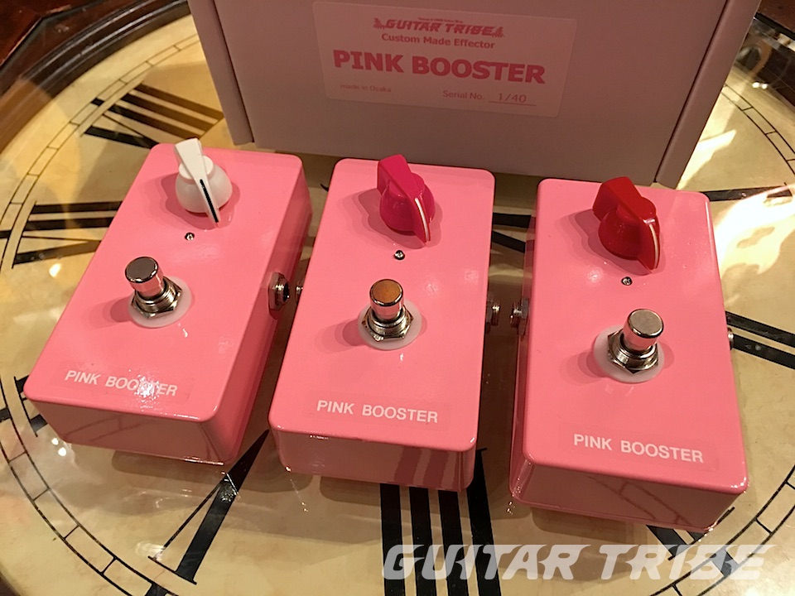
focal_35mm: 29
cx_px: 398
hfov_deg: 61.7
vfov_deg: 48.2
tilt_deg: -52.4
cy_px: 298
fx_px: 666
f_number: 2.2
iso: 64
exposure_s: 1/4
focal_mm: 4.15
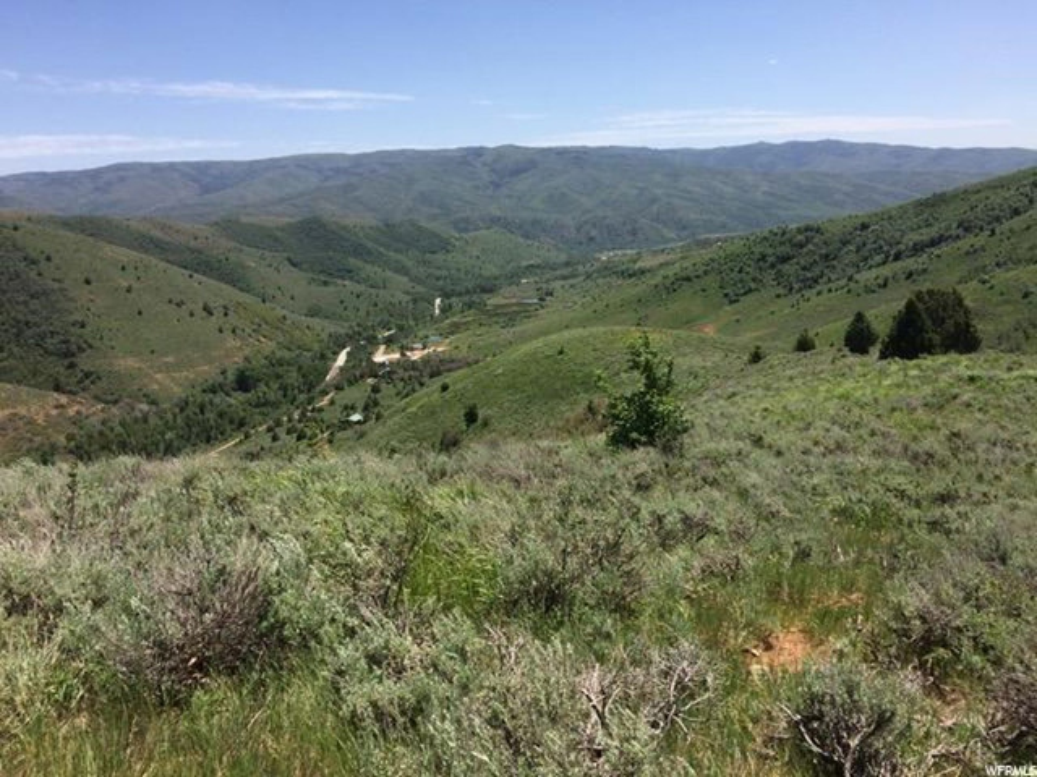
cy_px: 388
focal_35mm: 29
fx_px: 869
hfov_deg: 61.7
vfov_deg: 48.2
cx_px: 518
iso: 32
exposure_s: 1/2160
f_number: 2.2
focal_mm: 4.15
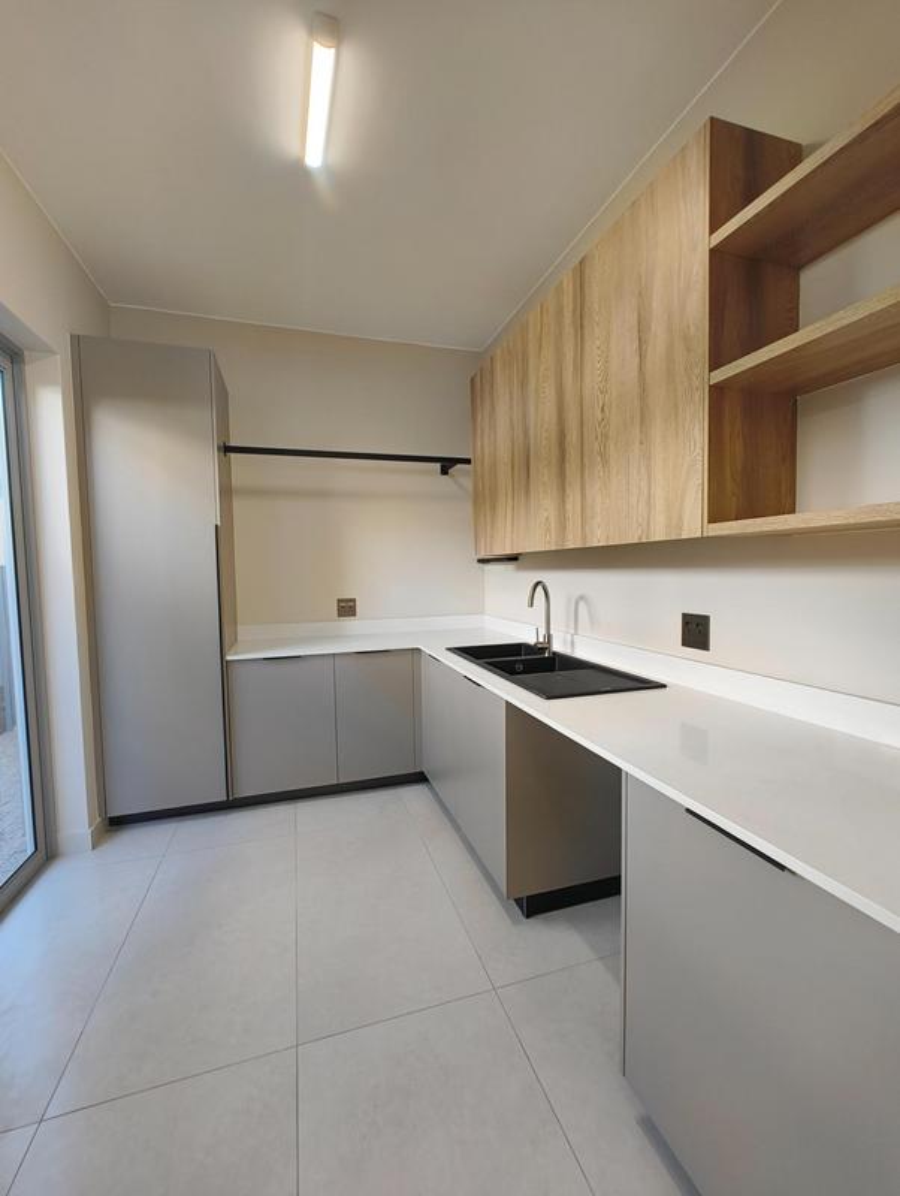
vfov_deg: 102.0
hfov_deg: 85.8
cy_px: 598
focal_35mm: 14
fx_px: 484
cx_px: 450
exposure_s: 1/50
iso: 126
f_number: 2.2
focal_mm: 2.15
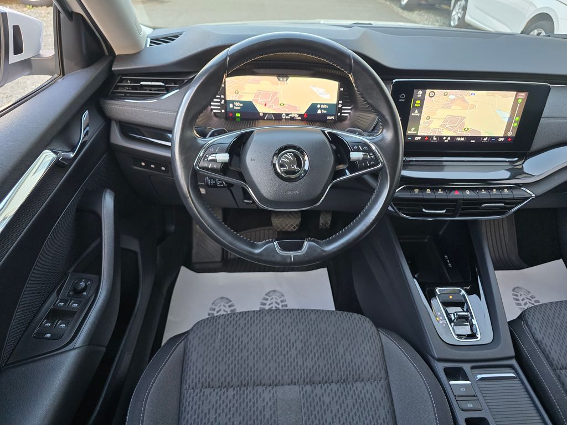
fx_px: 377
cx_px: 284
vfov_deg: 58.9
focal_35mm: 23
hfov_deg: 73.9
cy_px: 212
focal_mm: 6.3
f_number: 1.7
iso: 400
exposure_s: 1/100
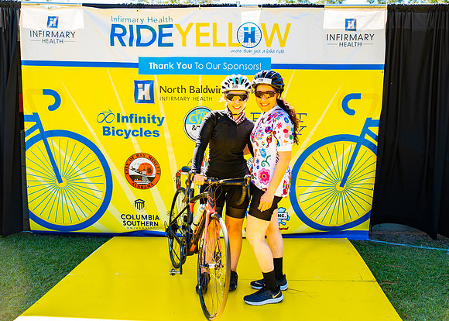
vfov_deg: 36.7
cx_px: 253
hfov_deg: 49.7
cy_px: 154
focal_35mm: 38
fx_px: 483
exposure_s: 1/200
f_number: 2.8
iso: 100
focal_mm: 34
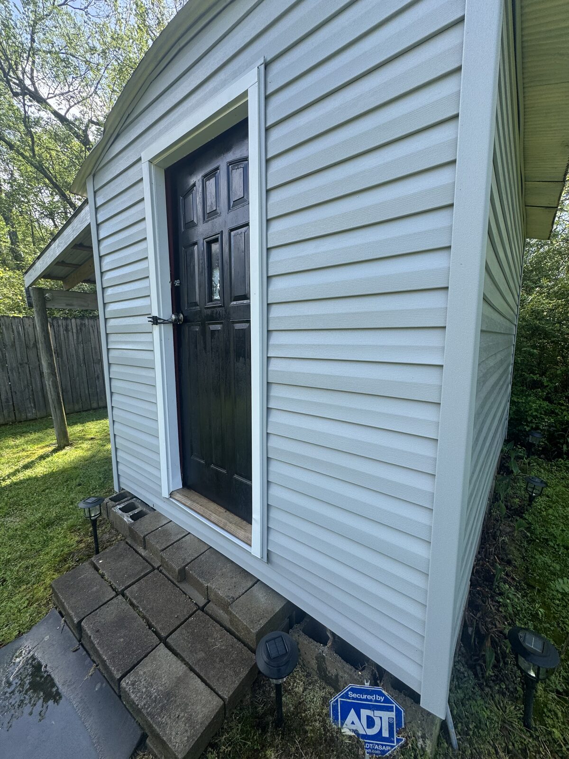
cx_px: 284
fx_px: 307
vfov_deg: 102.1
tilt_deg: -8.6
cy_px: 380
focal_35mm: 14
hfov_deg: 85.7
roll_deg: +1.4
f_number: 2.2
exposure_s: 1/464
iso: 40
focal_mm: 2.22
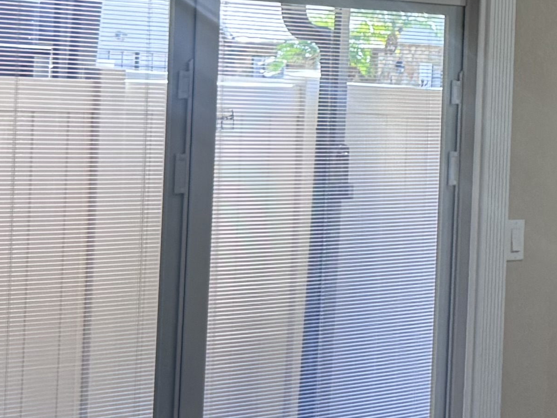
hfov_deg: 16.1
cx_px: 783
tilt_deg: -1.2
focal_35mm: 114
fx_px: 1834
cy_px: 118
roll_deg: -2.0
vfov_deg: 13.0
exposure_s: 1/120
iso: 80
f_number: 1.78
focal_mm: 6.76
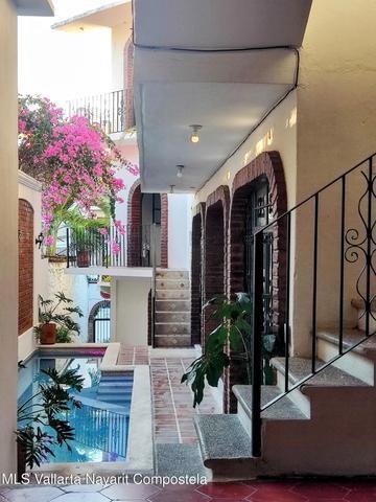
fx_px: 739
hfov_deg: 28.6
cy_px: 251
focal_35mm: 51
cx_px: 188
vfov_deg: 37.5
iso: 80
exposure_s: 1/100
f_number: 1.79
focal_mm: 4.71
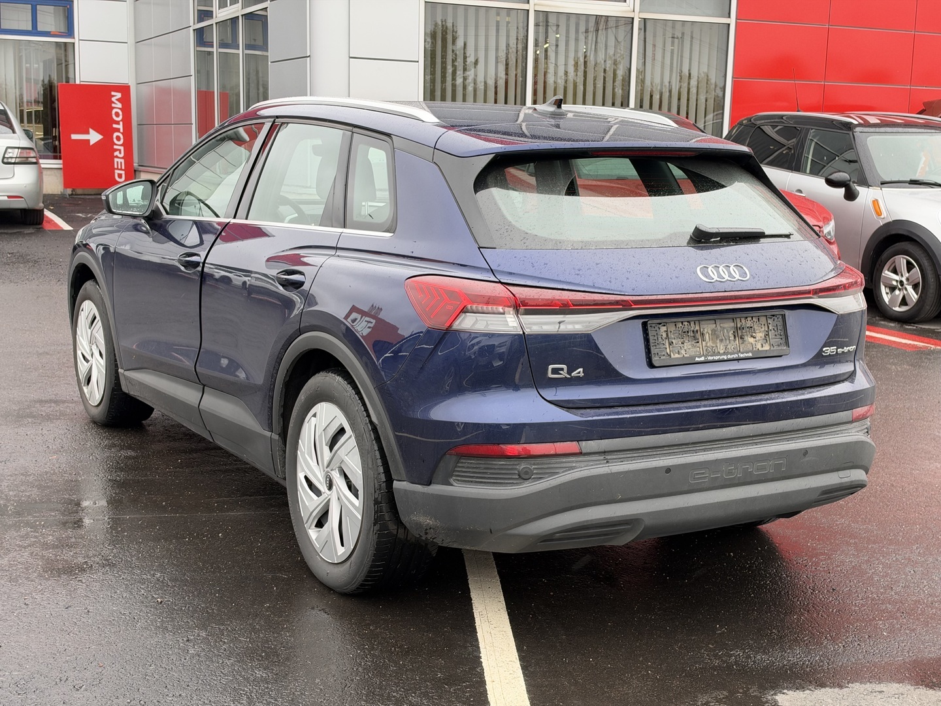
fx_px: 1305
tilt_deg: -8.4
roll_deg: -1.0
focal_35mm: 48
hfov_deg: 39.7
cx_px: 470
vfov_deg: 30.3
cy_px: 353
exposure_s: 1/121
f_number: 1.8
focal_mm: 6.93
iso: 64
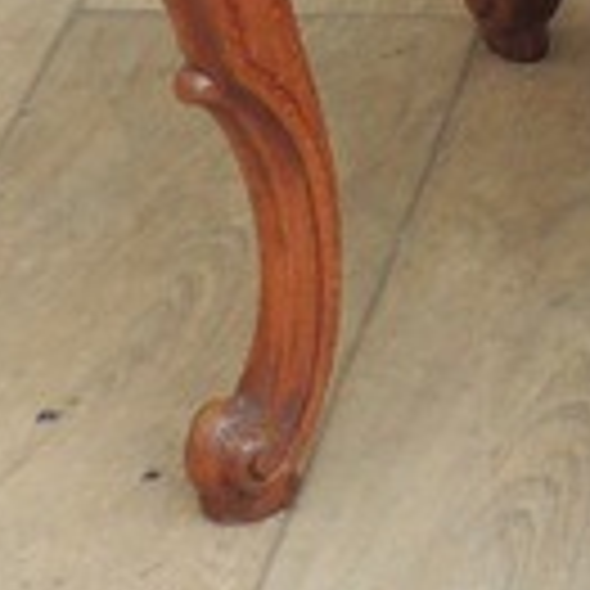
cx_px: 1405
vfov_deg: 7.1
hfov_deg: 7.2
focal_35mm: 228
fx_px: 4397
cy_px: -914
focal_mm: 5.8
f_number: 3.2
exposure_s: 1/100
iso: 100
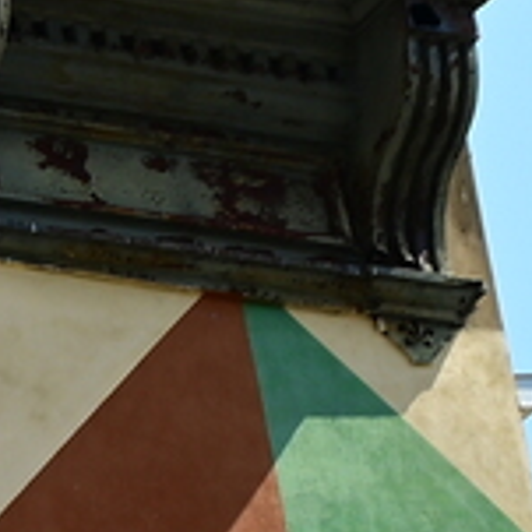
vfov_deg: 4.2
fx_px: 7059
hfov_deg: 4.0
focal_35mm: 406
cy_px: 1614
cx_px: -1758
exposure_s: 1/200
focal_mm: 48
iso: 100
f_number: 8
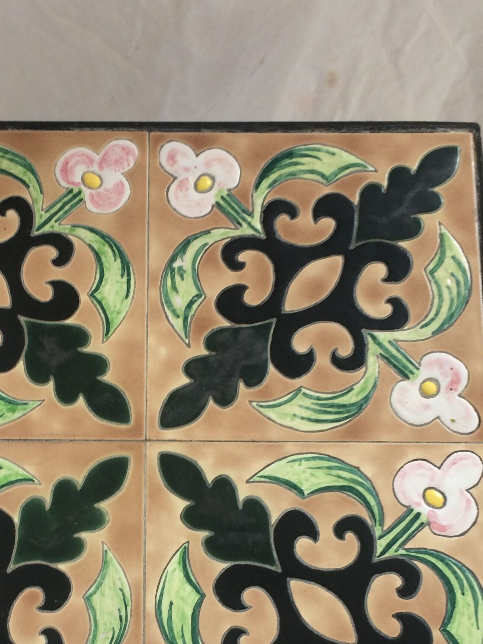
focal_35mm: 55
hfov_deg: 26.4
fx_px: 1023
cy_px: 495
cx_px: 148
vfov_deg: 34.1
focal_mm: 4.15
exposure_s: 1/50
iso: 40
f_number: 2.2
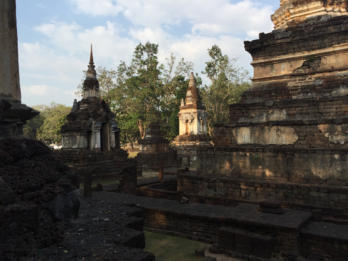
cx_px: 174
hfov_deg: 61.7
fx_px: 292
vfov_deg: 48.2
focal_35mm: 29
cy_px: 130
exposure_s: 1/1163
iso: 32
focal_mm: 4.15
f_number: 2.2
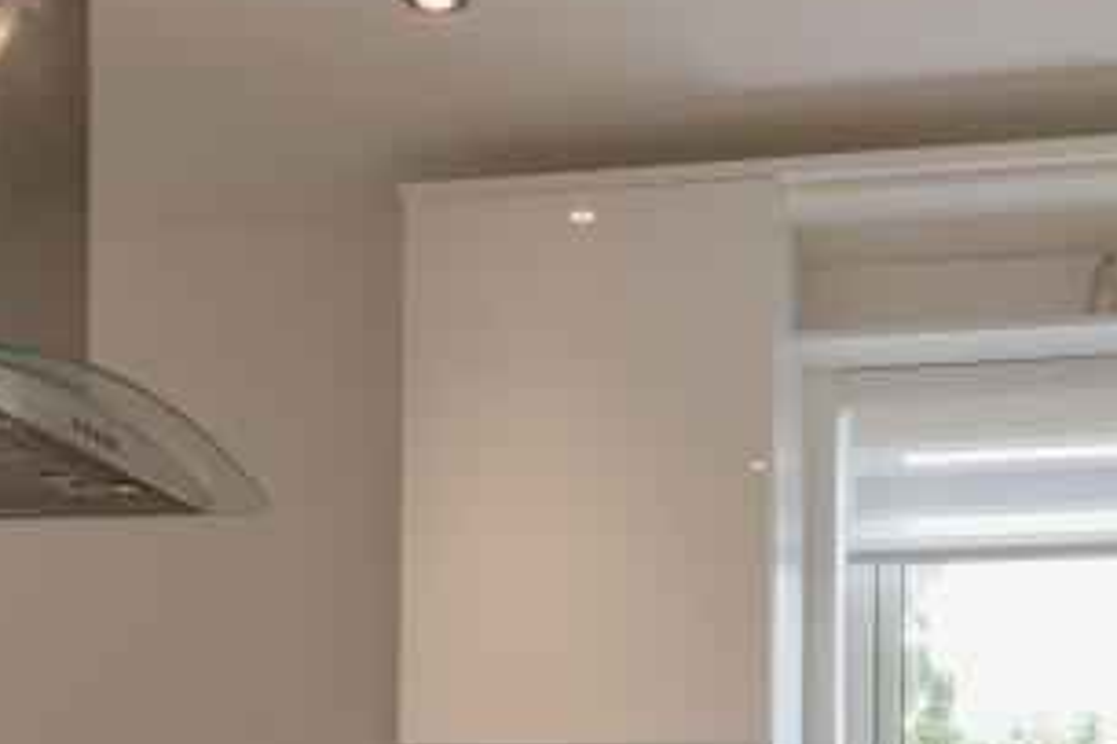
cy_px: 903
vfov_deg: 21.9
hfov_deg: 34.7
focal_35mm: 57
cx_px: 743
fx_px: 1768
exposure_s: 1/60
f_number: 8
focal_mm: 17
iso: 400
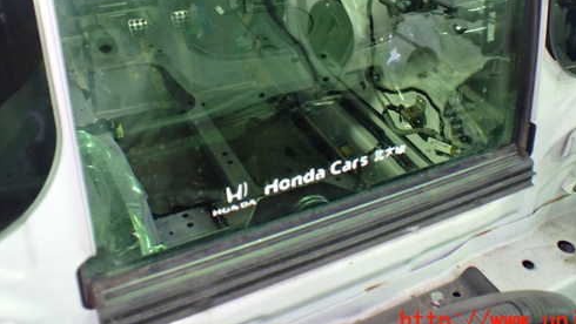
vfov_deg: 29.2
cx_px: 313
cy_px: 73
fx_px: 611
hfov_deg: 50.4
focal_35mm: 40
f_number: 2.3
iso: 1000
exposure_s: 1/30
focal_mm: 5.4
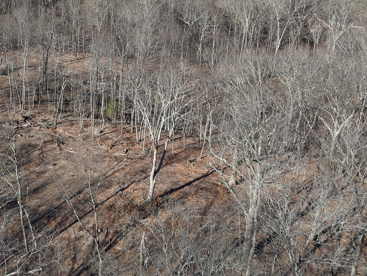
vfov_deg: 25.9
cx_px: 44
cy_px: 14
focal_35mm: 54
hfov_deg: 33.8
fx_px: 573
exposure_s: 1/3000
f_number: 1.8
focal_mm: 8.67
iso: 140
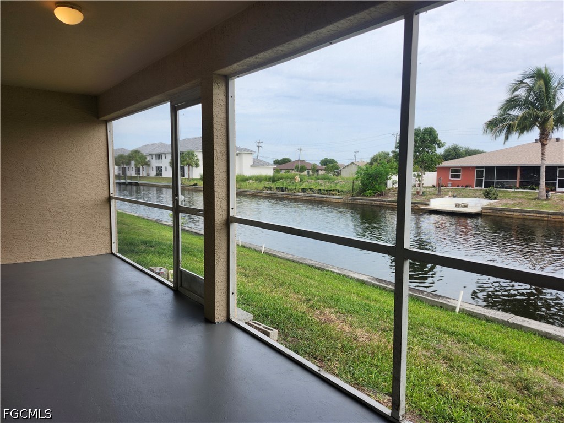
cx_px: 282
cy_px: 212
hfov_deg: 73.9
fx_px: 375
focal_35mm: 23
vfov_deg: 58.9
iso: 25
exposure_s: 1/550
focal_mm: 5.54
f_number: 1.8
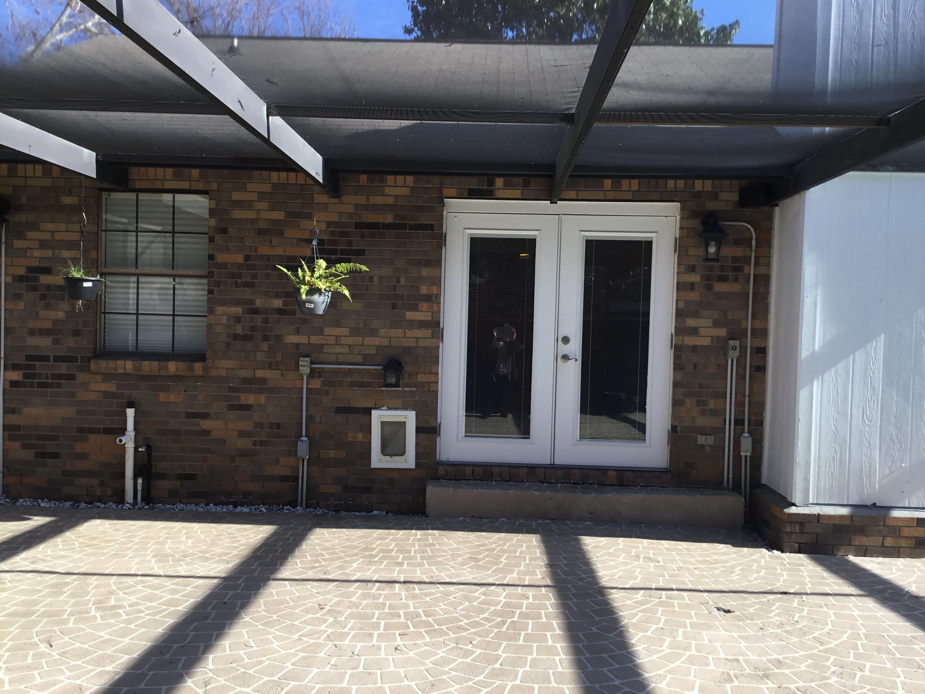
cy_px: 347
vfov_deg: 45.4
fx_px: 828
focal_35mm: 31
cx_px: 462
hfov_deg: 58.4
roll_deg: -0.5
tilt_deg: -1.4
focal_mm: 3.3
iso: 25
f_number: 2.4
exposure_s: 1/339
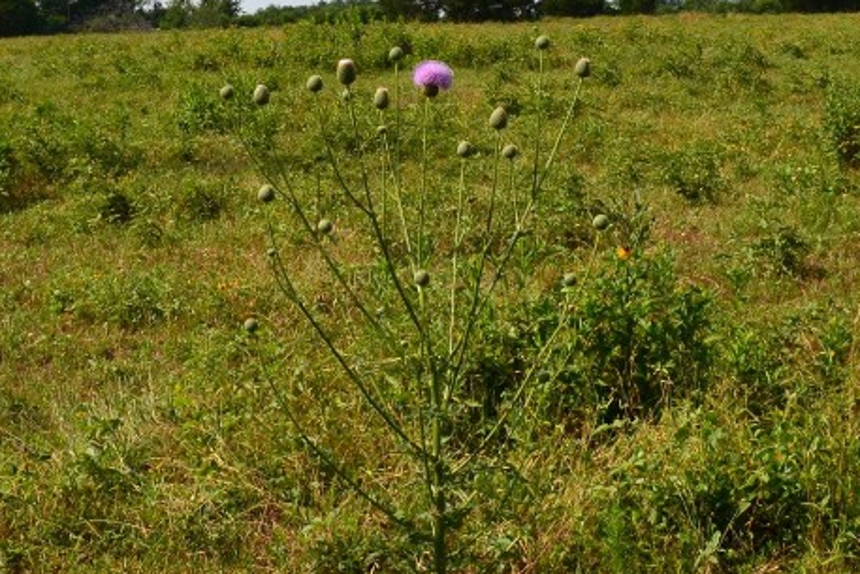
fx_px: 1625
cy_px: 68
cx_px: 378
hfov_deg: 29.6
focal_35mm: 68
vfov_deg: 19.7
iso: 400
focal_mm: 18
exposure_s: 1/500
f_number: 11
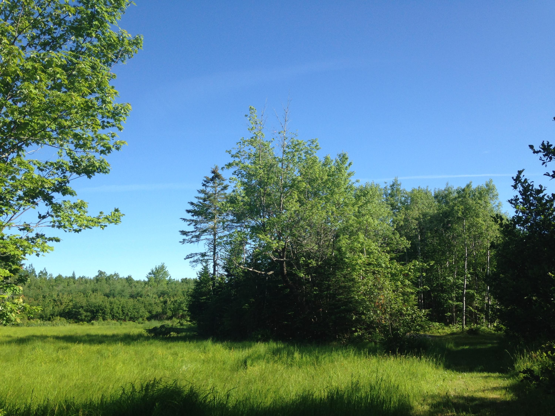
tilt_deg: +12.0
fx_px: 529
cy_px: 208
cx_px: 278
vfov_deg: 42.9
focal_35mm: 33
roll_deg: +0.1
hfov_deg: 55.4
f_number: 2.4
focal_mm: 4.12
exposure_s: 1/889
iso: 50
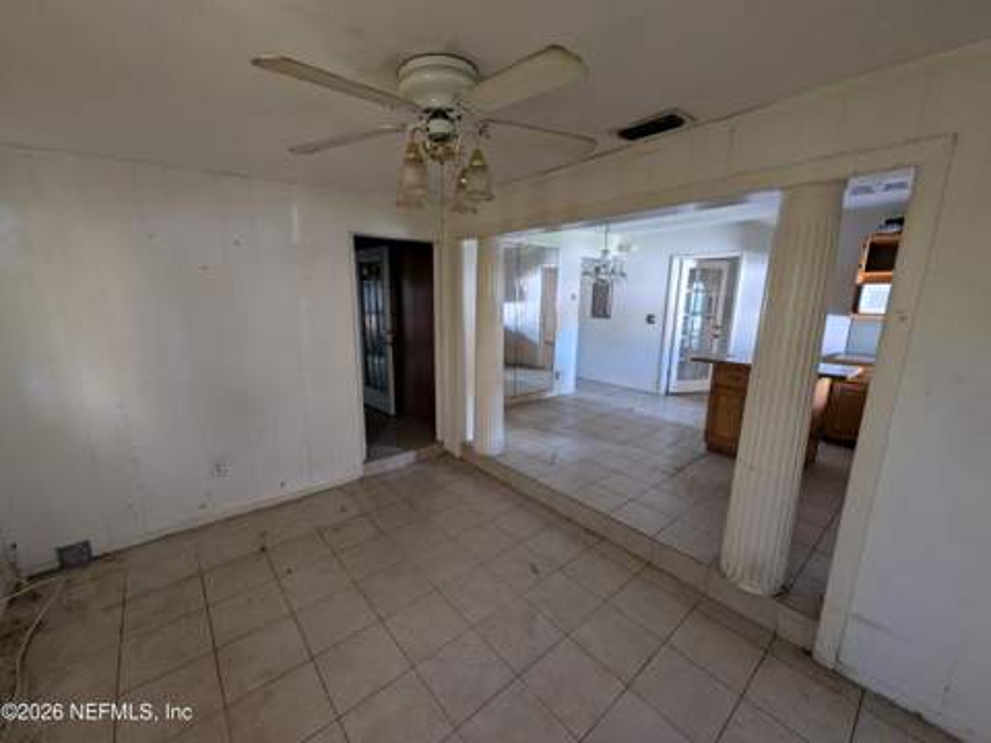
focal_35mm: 13
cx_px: 496
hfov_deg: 106.2
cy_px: 372
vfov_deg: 89.9
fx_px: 372
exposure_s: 1/23.8
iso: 407
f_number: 2.2
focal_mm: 1.95
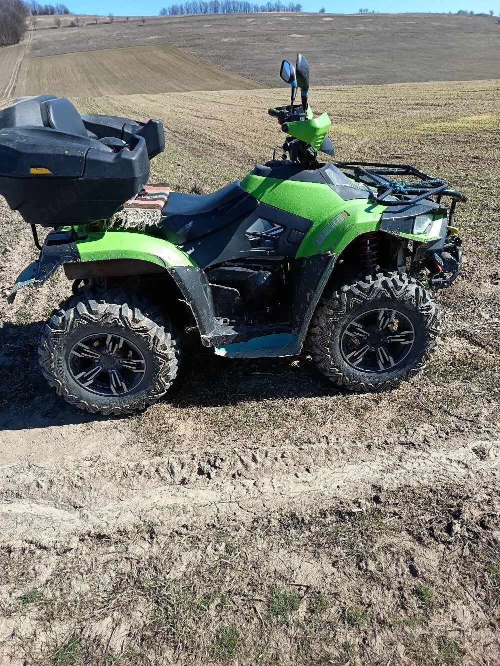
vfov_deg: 71.6
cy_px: 333
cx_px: 250
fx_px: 462
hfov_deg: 56.8
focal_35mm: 24
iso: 100
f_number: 1.75
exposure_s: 1/250
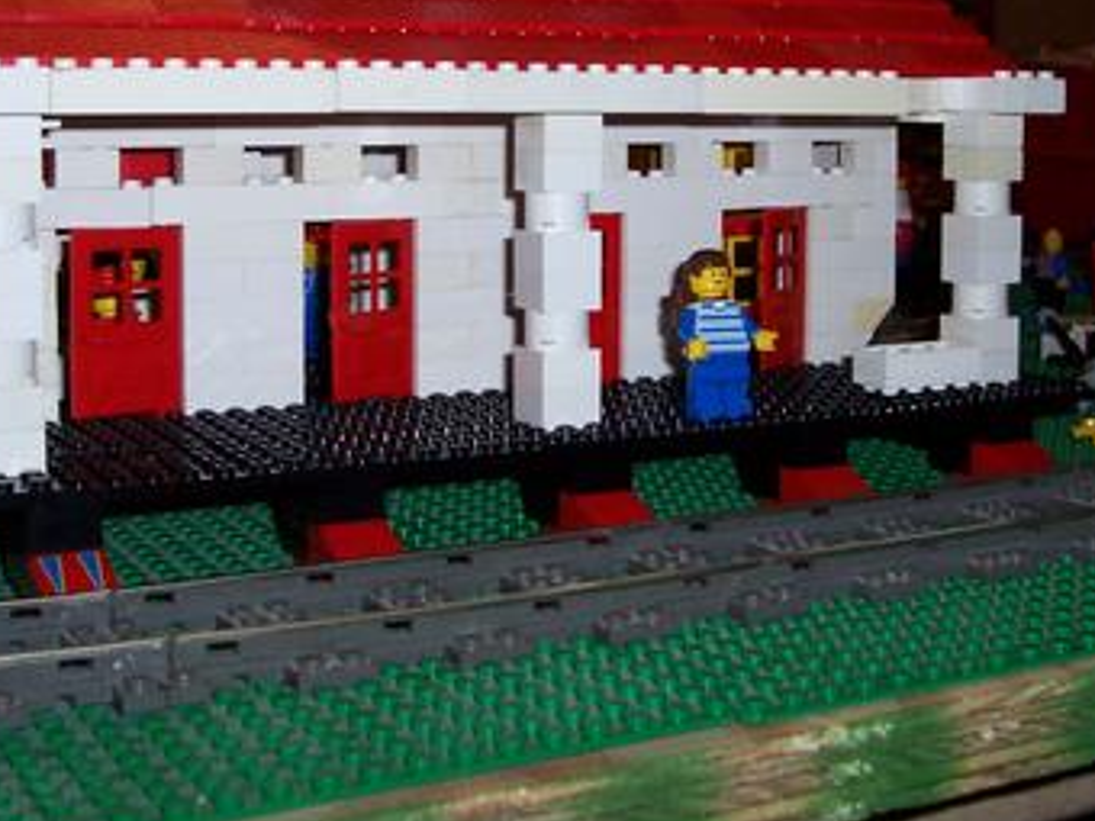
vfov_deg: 25.1
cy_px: 267
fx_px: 1835
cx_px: 559
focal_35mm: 58
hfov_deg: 33.2
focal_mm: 5.6
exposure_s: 1/60
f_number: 2.8
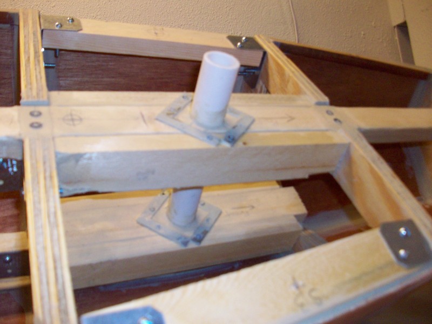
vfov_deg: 41.8
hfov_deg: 54.0
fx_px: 424
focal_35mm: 34
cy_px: 162
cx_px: 216
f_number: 2.8
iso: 160
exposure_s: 1/60
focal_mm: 5.7
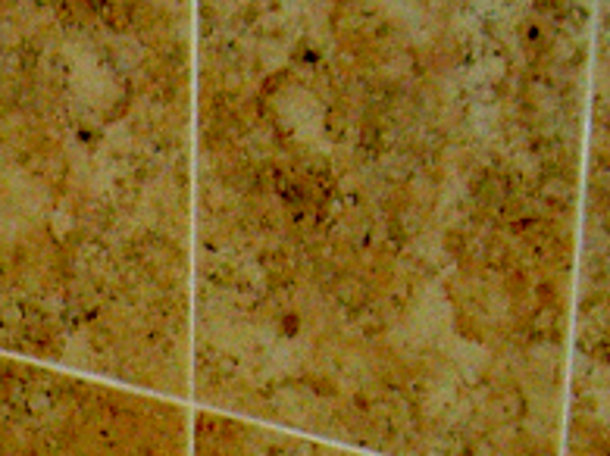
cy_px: 920
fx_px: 3170
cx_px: -307
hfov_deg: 10.6
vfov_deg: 7.9
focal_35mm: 180
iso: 200
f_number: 2.8
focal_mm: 8
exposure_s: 1/60
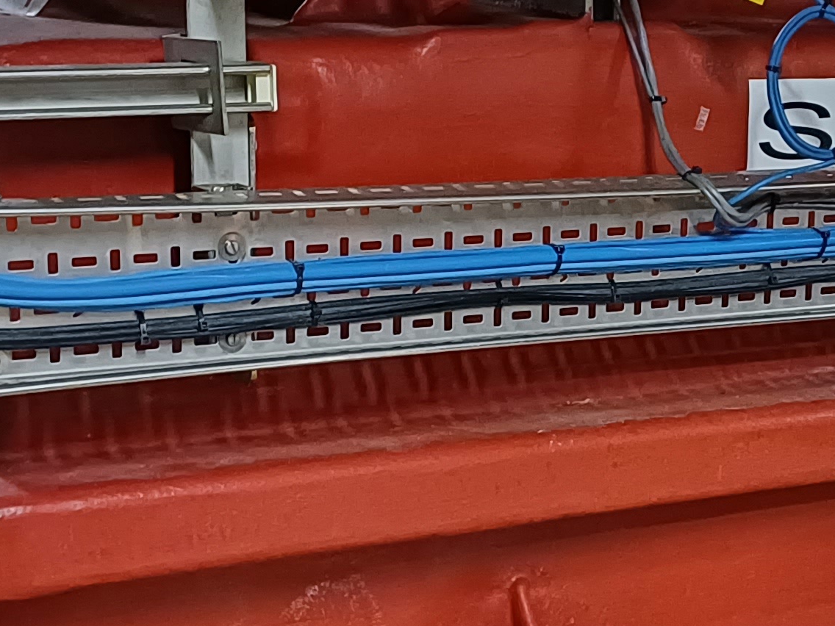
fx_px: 2123
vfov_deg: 16.8
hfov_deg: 21.4
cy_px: 338
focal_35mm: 88
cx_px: 843
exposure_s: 1/20
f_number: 1.8
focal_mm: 4.65
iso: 800
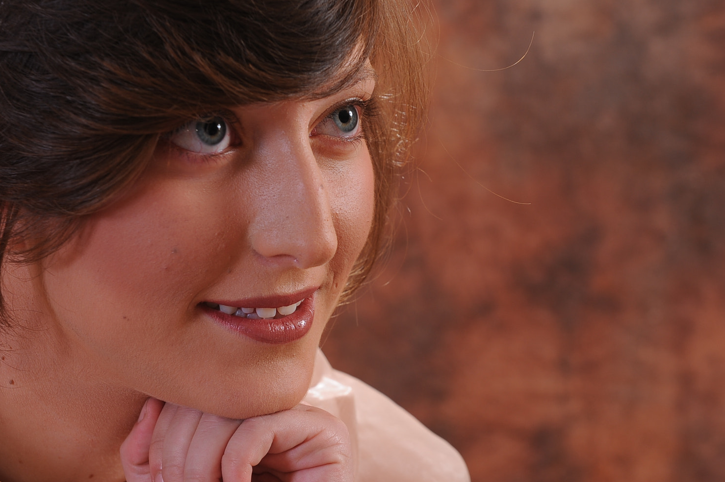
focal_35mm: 97
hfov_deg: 21.0
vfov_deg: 14.1
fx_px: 1953
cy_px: 243
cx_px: 355
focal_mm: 70
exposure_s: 1/125
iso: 200
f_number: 8
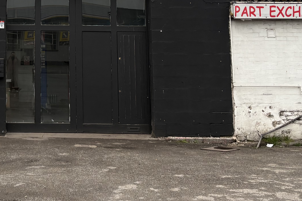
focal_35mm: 73
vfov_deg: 18.1
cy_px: -13
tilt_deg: +6.2
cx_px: 17
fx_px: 612
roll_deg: -0.1
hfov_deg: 26.5
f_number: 1.6
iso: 40
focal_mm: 5.96
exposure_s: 1/182
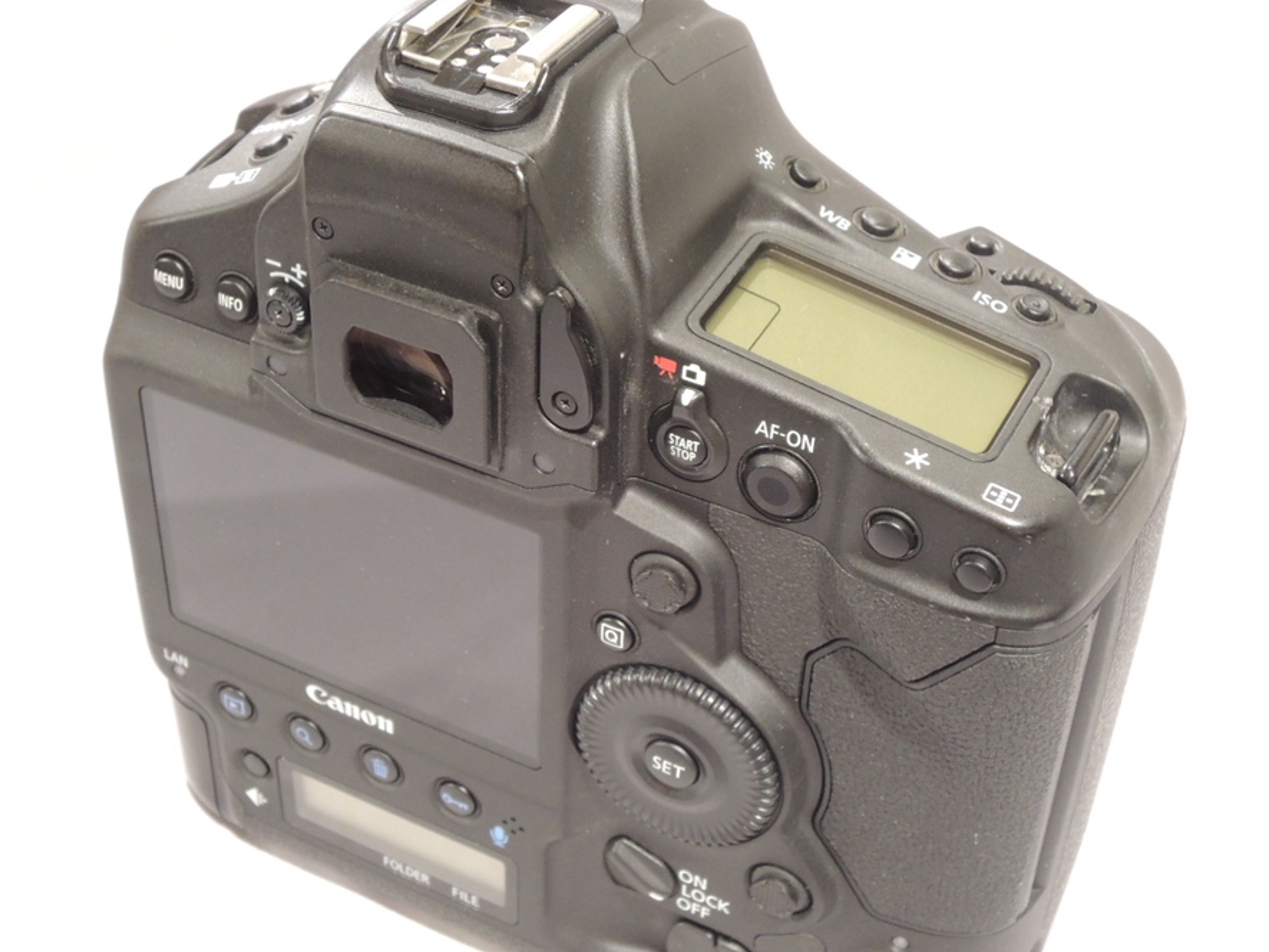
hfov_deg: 31.6
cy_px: 510
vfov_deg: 24.0
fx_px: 2237
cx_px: 551
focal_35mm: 61
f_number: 4.5
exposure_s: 1/25
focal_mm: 8.1
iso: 400
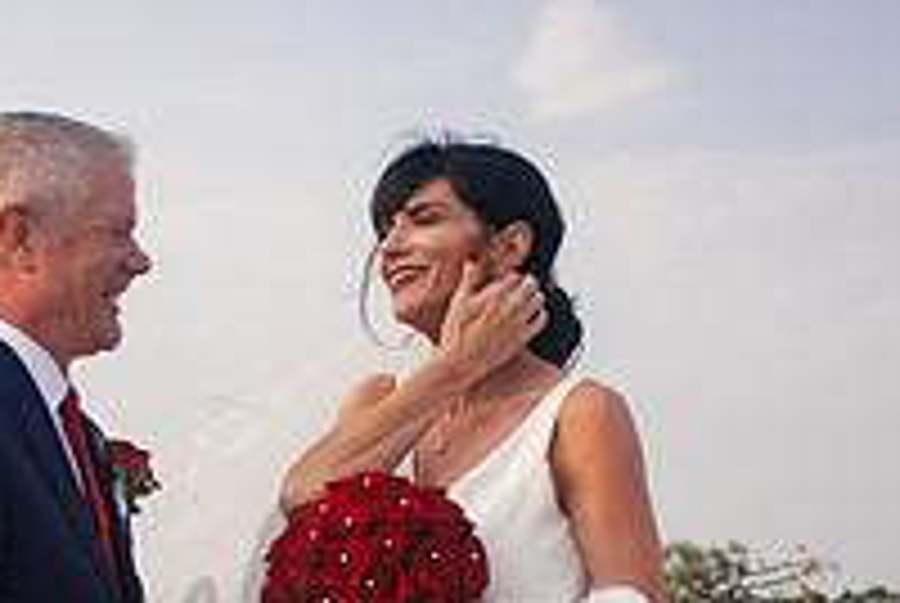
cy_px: 688
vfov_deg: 16.3
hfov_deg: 24.2
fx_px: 2028
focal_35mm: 81
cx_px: 63
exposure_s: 1/8000
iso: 2000
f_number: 3.5
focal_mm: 28
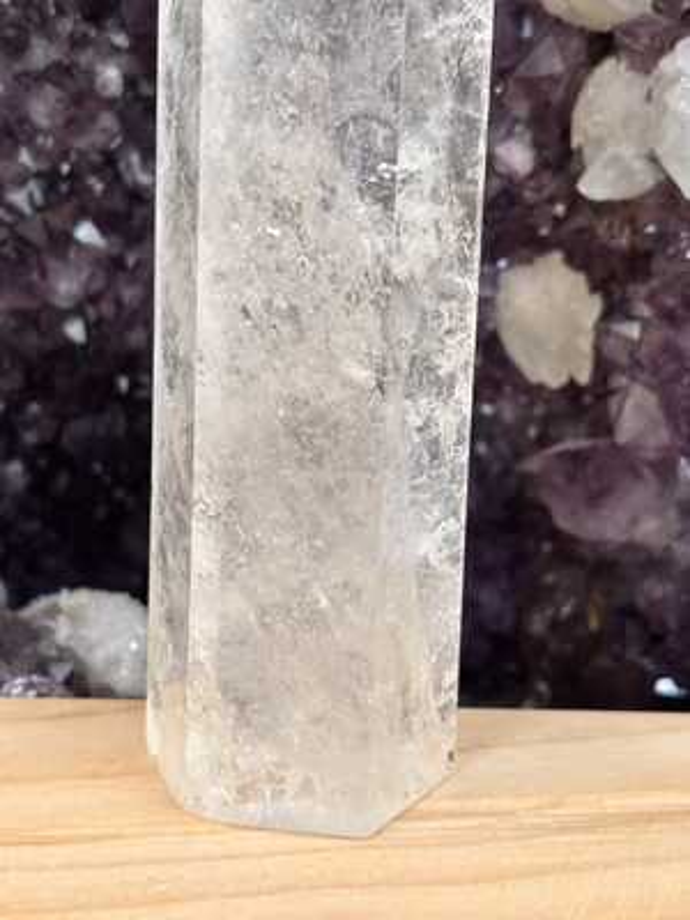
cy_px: 460
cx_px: 345
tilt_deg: -16.5
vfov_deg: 36.8
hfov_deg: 28.0
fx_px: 1382
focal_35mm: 52
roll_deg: -0.6
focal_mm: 5.96
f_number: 1.6
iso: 200
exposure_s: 1/40
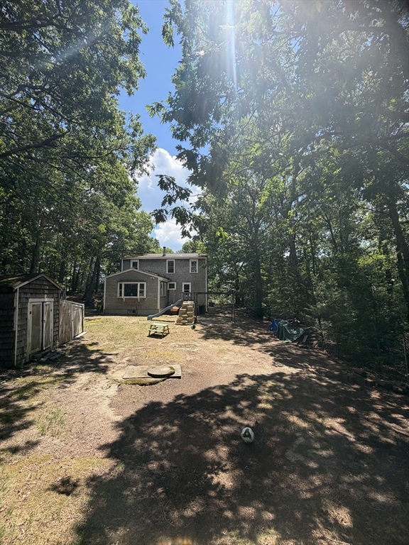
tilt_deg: +6.0
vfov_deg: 102.1
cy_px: 272
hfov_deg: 85.7
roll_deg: -0.1
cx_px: 204
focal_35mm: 14
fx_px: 221
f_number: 2.2
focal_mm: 2.22
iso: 40
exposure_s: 1/770
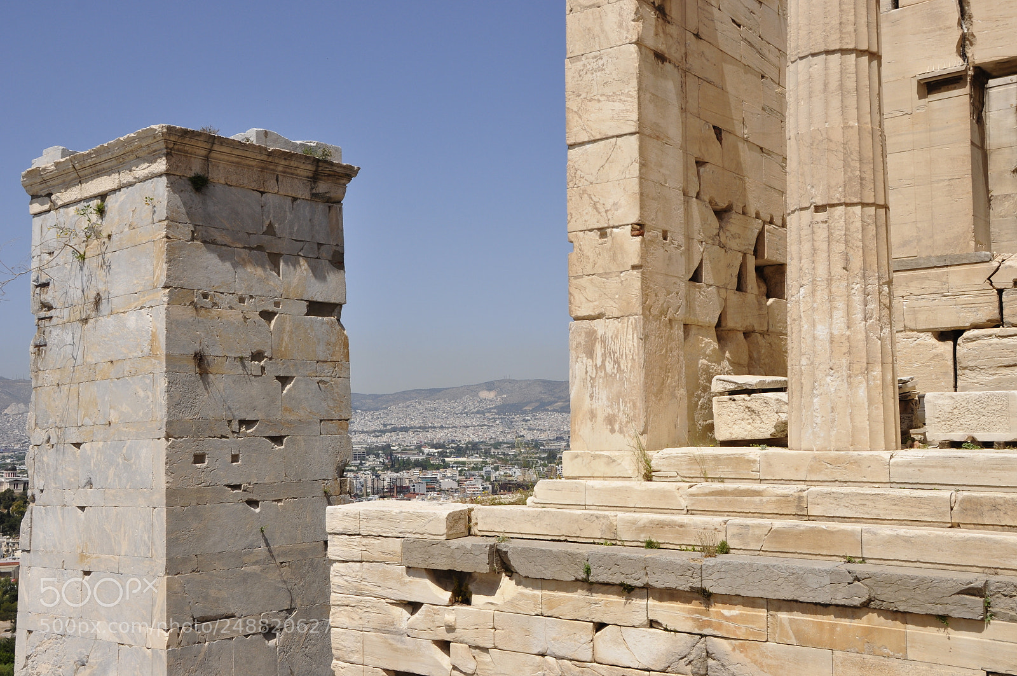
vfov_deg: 34.1
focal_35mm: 39
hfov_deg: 49.6
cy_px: 338
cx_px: 508
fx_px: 1100
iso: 200
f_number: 11
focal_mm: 26
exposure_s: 1/400
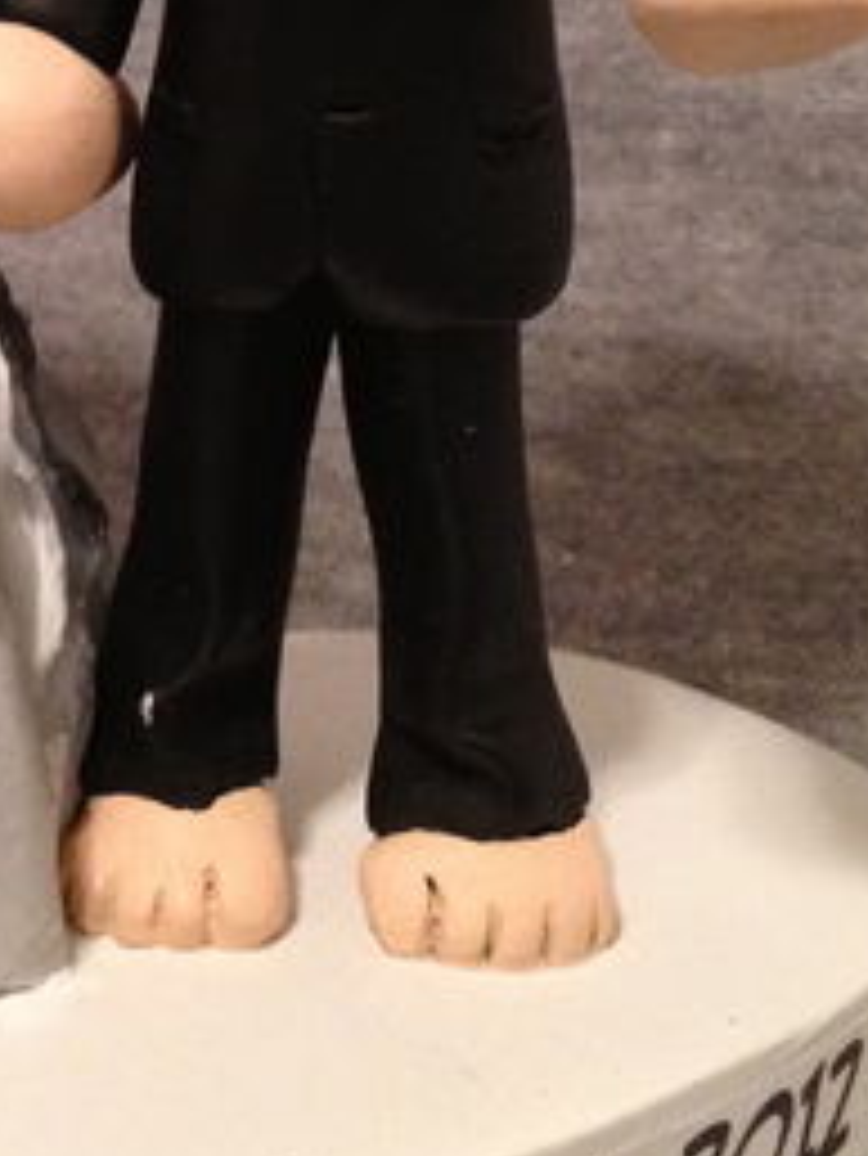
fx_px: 3641
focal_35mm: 109
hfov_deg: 13.4
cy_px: -4
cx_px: 27
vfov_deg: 17.6
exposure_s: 1/20
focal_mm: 4.28
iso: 320
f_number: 2.4
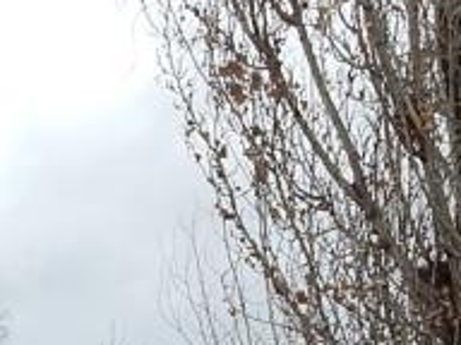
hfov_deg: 11.8
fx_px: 2197
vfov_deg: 8.7
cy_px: 549
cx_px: -77
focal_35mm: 165
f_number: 3.2
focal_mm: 5.6
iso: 125
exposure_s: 1/1250
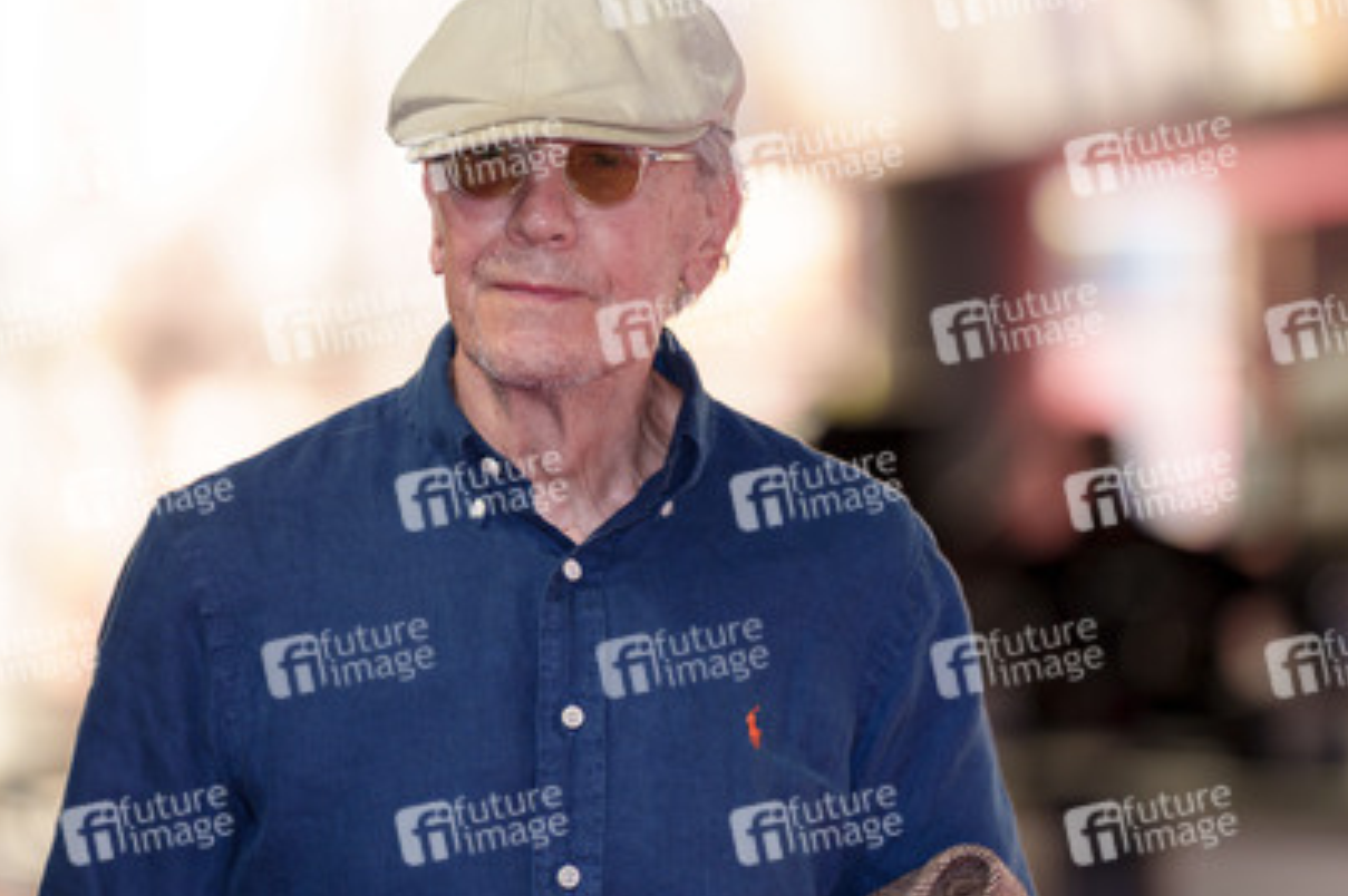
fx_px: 8381
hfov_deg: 9.2
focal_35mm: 224
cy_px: 408
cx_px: 728
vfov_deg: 6.1
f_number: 3.2
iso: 320
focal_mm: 200
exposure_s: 1/250
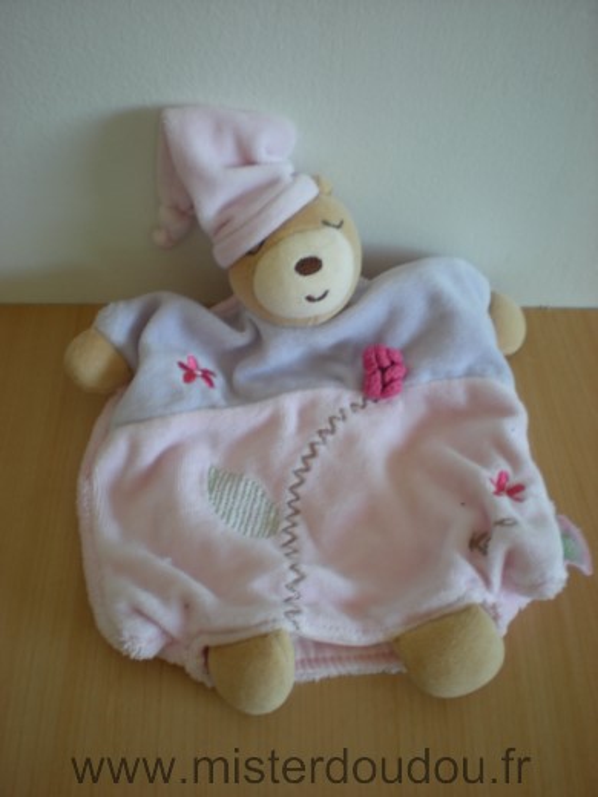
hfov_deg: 37.7
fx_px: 875
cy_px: 398
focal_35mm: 38
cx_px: 299
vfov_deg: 49.0
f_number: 3.1
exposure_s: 1/12
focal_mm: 6.3
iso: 64
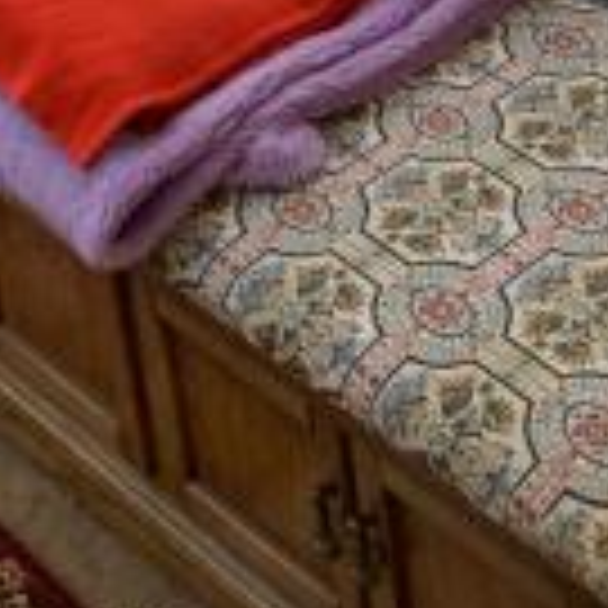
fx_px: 2166
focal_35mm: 109
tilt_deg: -19.6
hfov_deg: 15.4
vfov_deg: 14.3
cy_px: -446
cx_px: 716
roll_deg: +1.5
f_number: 1.8
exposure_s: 1/60
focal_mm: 4.25
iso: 200
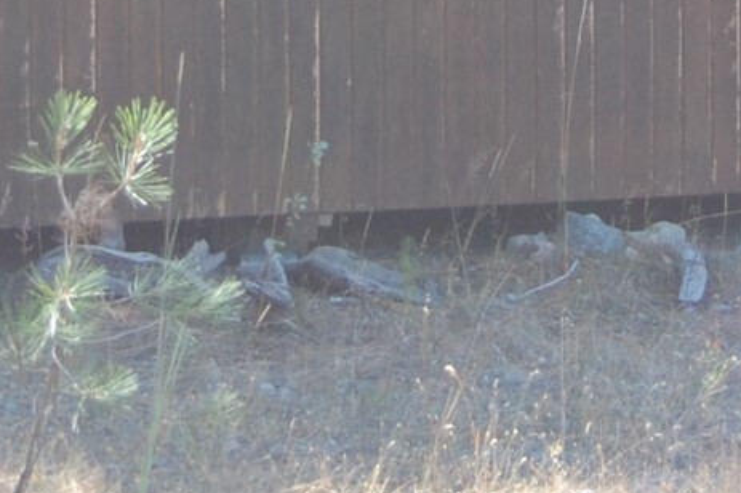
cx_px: 374
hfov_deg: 12.5
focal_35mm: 165
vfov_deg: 8.1
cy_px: -286
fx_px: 3394
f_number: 4.2
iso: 400
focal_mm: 30
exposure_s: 1/200
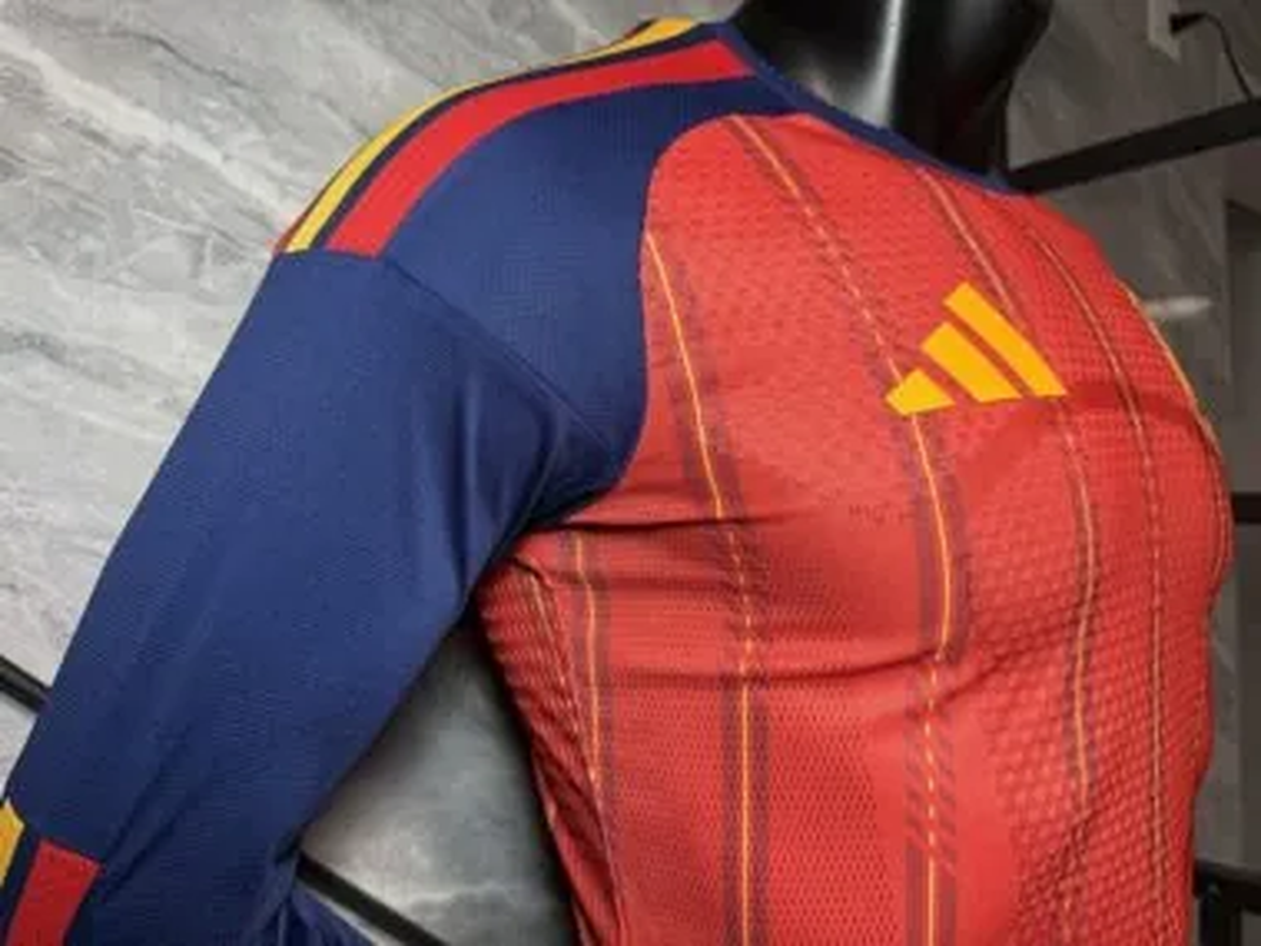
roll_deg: +1.4
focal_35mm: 24
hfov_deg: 71.6
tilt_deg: +1.2
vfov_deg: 56.8
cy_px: 473
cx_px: 630
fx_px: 874
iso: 125
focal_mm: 6.76
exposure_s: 1/50
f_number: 1.78
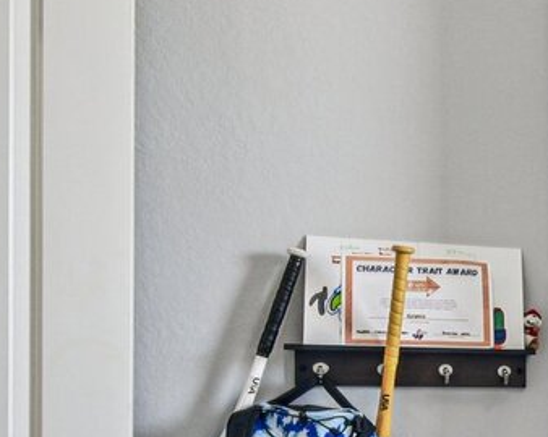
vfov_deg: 20.7
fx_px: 1167
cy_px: 409
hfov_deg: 17.5
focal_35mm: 72
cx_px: 1133
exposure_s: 1/15
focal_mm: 16
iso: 1000
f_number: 8
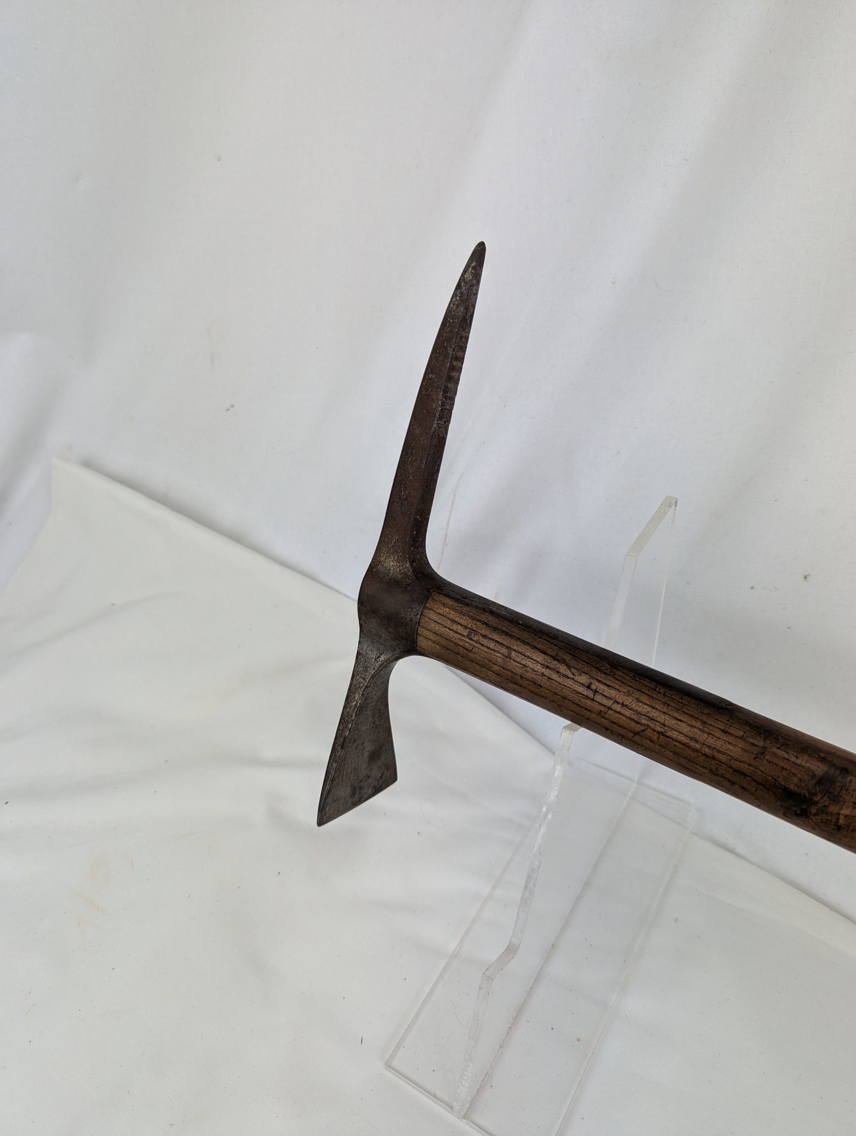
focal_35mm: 24
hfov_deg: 56.9
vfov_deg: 71.5
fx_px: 789
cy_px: 568
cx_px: 428
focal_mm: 6.81
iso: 82
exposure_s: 1/230
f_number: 1.85
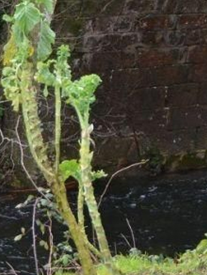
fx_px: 1044
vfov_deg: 14.7
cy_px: -14
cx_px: 354
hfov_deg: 10.7
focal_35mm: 131
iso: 200
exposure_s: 1/160
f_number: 4.2
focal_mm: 26
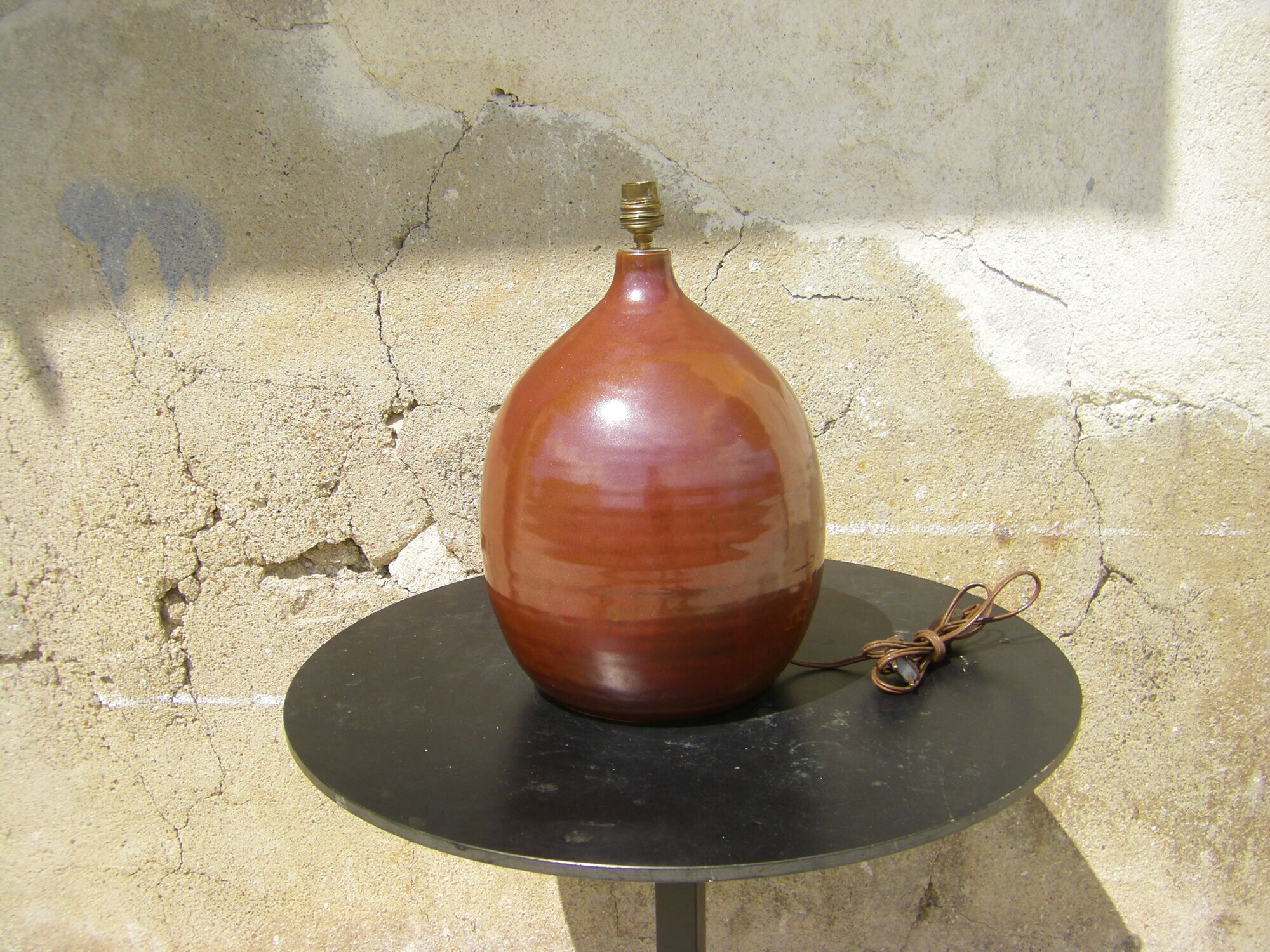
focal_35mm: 38
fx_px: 1394
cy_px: 476
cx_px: 635
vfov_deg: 37.7
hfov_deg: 49.0
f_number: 7
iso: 64
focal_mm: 6.3
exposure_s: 1/160
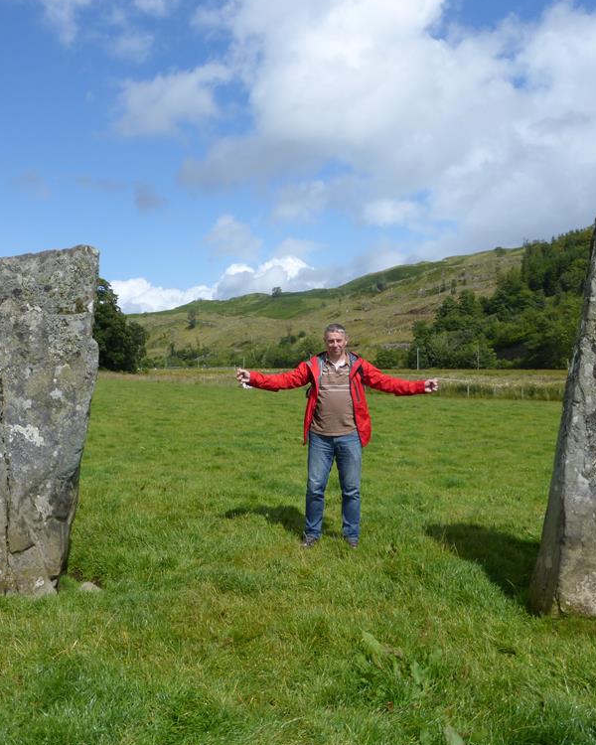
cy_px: 368
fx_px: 706
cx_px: 330
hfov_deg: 45.7
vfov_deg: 55.7
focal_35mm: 32
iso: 100
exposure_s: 1/1000
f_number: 4
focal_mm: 4.3
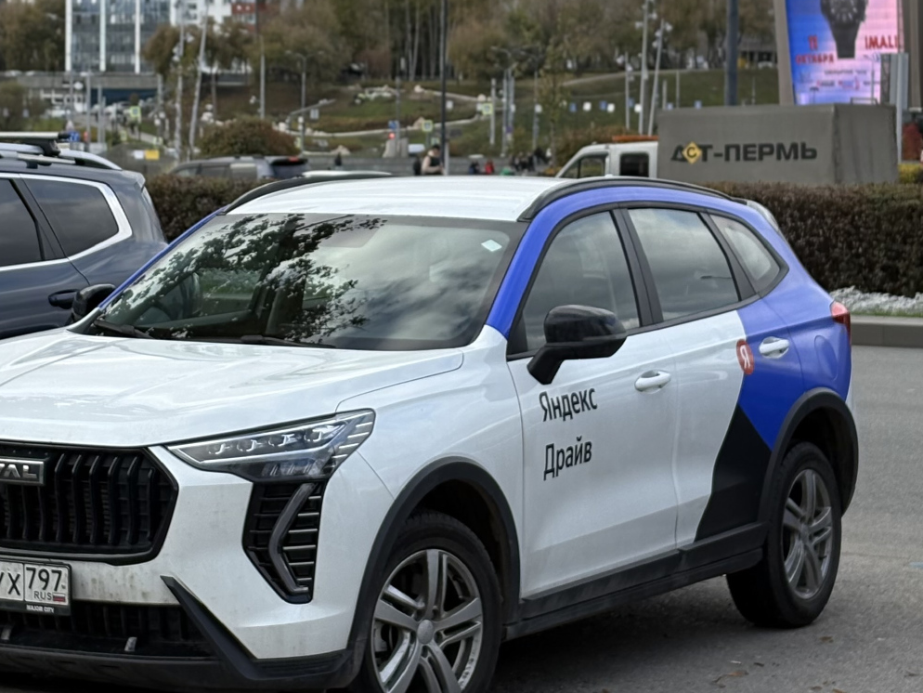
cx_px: 343
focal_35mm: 68
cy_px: 336
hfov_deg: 28.4
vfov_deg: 21.6
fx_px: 1814
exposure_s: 1/667
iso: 32
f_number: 1.6
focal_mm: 5.96
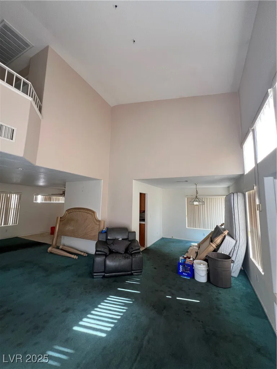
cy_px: 184
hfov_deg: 89.9
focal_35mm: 13
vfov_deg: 106.2
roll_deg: -1.2
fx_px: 139
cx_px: 138
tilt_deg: +6.7
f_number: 1.8
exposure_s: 1/99
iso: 100
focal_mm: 1.57
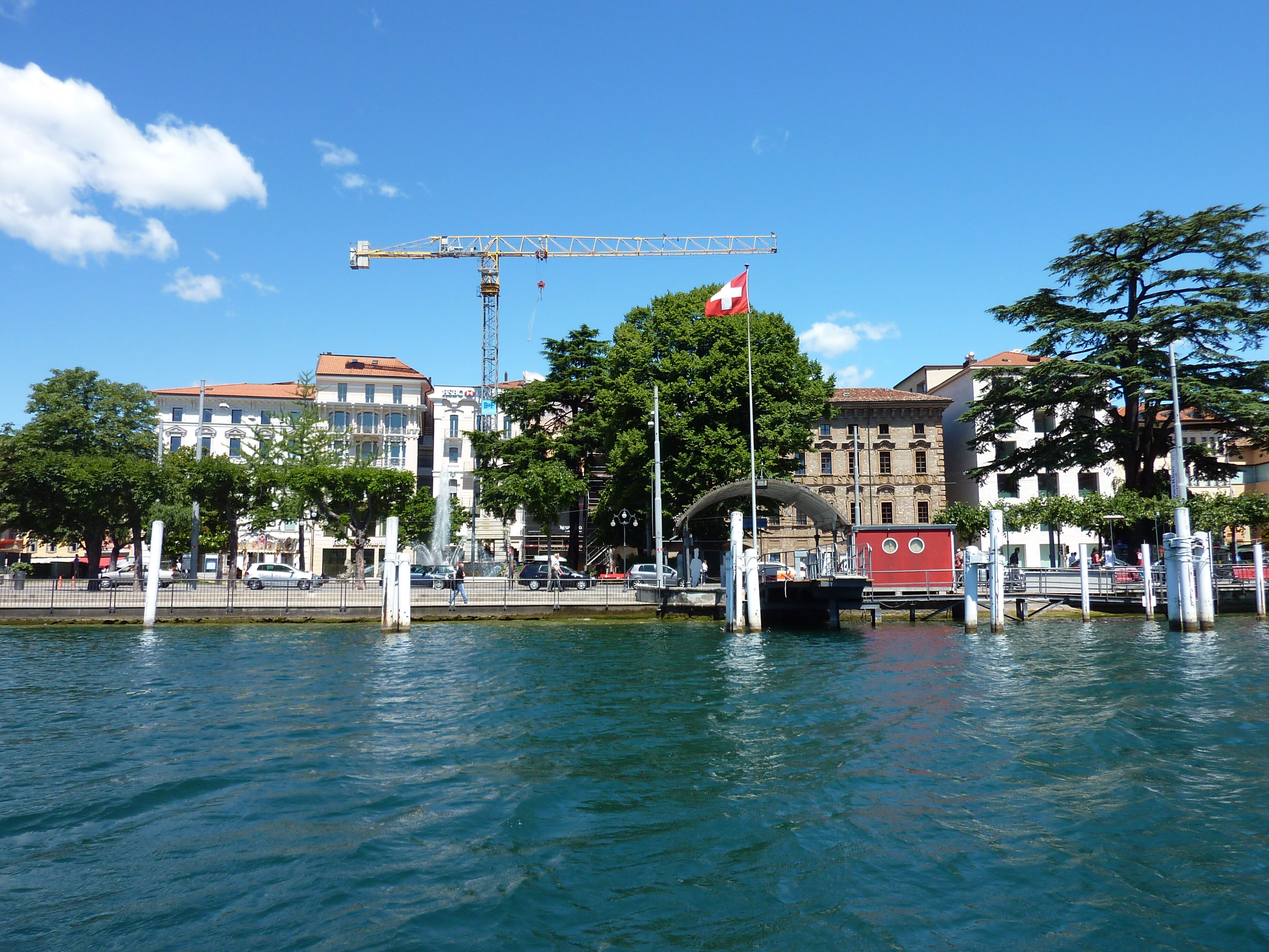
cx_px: 634
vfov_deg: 54.9
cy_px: 476
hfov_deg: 69.4
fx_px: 916
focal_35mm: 25
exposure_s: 1/500
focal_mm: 4.1
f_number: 4
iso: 80
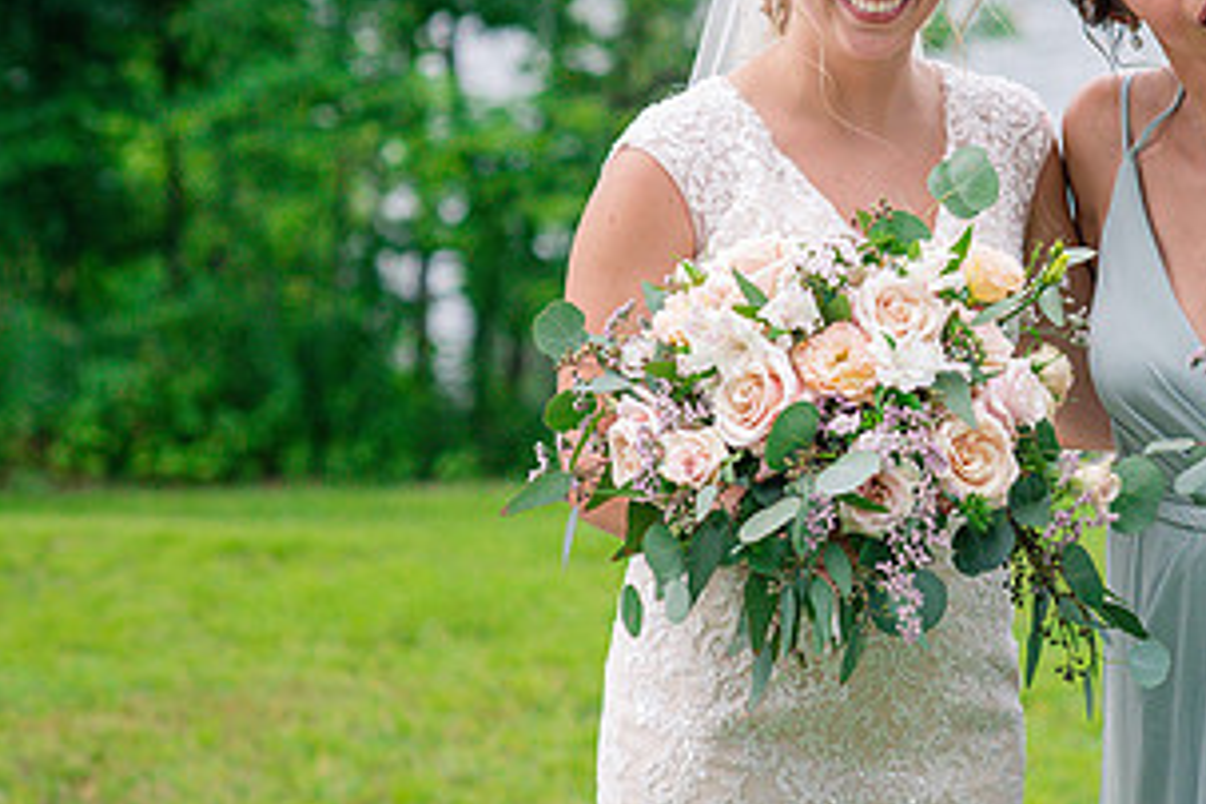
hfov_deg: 11.4
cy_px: 105
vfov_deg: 7.7
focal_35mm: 178
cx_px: 1195
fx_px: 5963
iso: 500
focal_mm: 85
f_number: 3.5
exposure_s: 1/2000
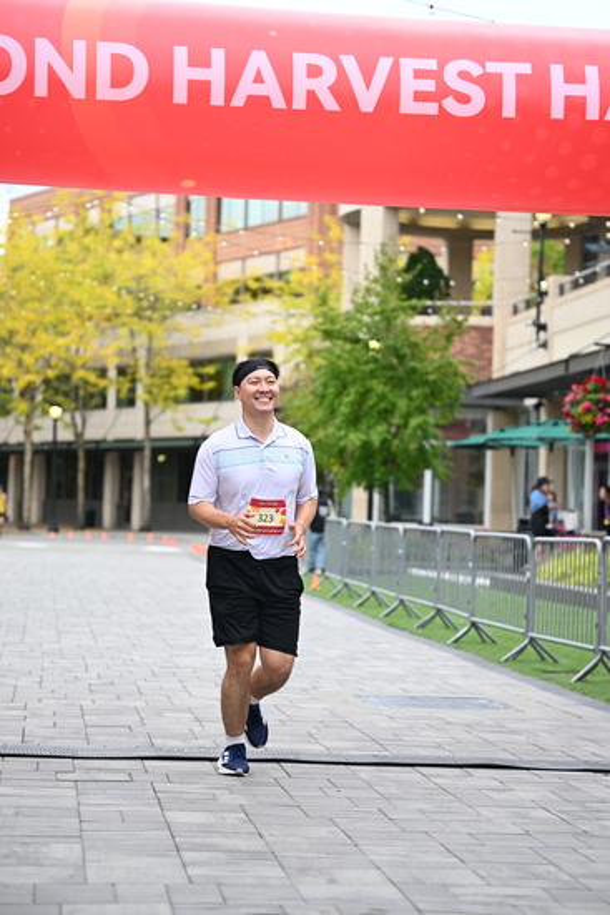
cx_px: 305
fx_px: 2133
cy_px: 458
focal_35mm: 84
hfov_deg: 16.3
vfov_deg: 24.2
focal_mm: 84
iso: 640
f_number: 2.8
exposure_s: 1/1600
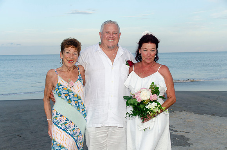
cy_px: 75
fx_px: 302
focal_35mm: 48
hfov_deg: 41.2
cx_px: 114
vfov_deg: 27.9
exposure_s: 1/250
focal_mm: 32
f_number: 6.3
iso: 200
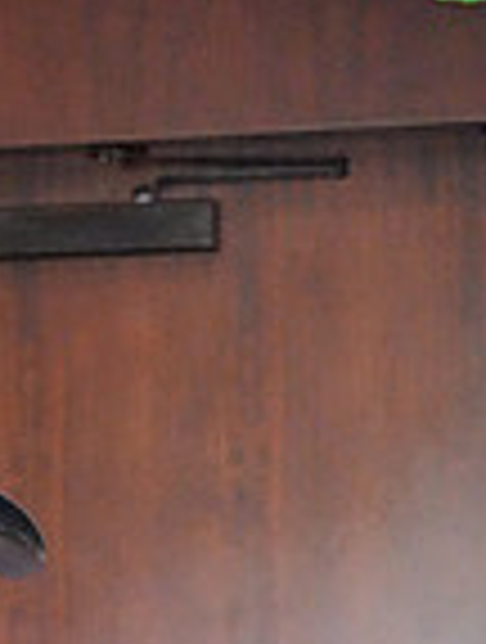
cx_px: -254
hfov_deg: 4.6
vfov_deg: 6.0
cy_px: 1302
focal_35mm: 319
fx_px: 5945
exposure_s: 1/400
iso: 12800
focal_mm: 82
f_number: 4
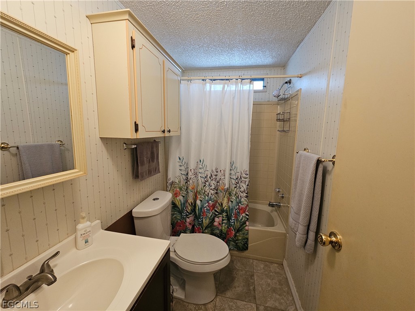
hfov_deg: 106.2
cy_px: 156
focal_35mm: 13
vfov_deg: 89.9
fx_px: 156
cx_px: 208
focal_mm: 2.2
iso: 320
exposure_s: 1/30
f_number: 2.2
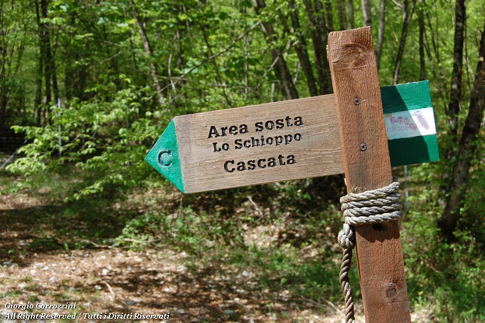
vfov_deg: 26.4
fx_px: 687
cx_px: 242
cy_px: 162
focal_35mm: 51
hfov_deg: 38.9
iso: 200
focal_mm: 34
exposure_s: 1/200
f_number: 7.1
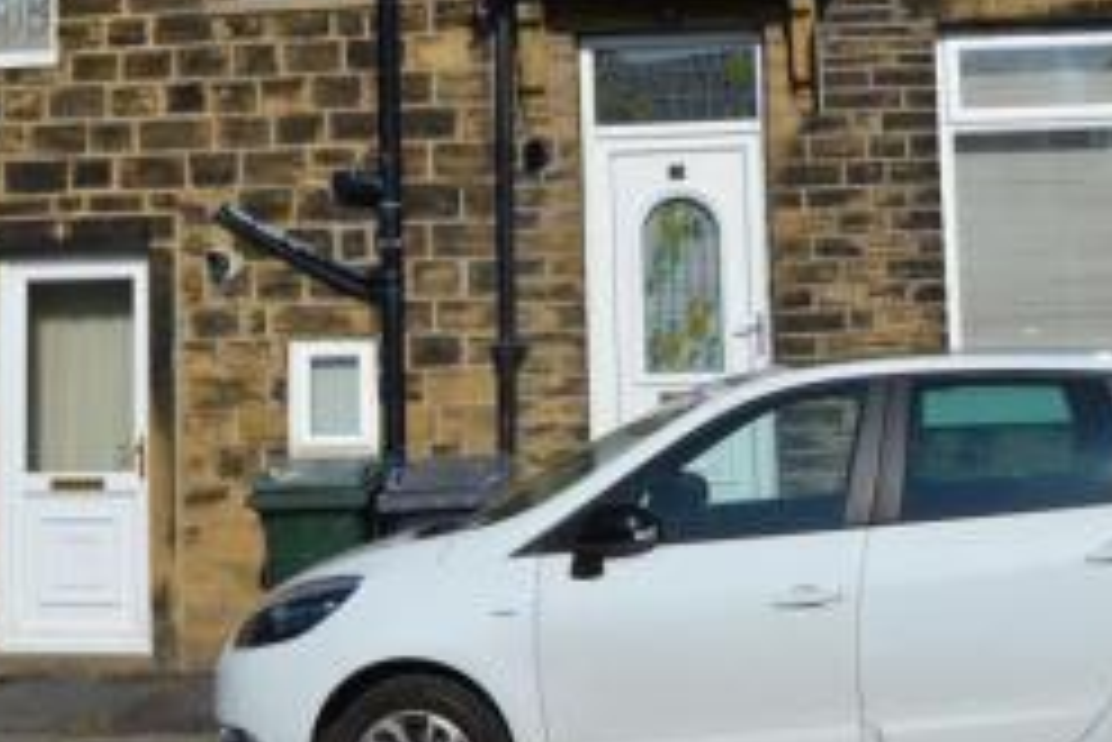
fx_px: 1607
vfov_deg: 25.4
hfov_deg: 38.1
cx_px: 644
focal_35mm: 52
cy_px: 110
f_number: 9
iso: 100
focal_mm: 18
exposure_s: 1/320
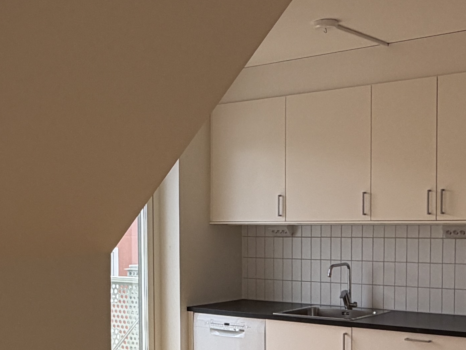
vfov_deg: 25.4
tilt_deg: -2.6
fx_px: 767
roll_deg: +0.6
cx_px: 217
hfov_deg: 33.8
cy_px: 252
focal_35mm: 57
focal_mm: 2.22
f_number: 2.2
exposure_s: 1/134
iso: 64
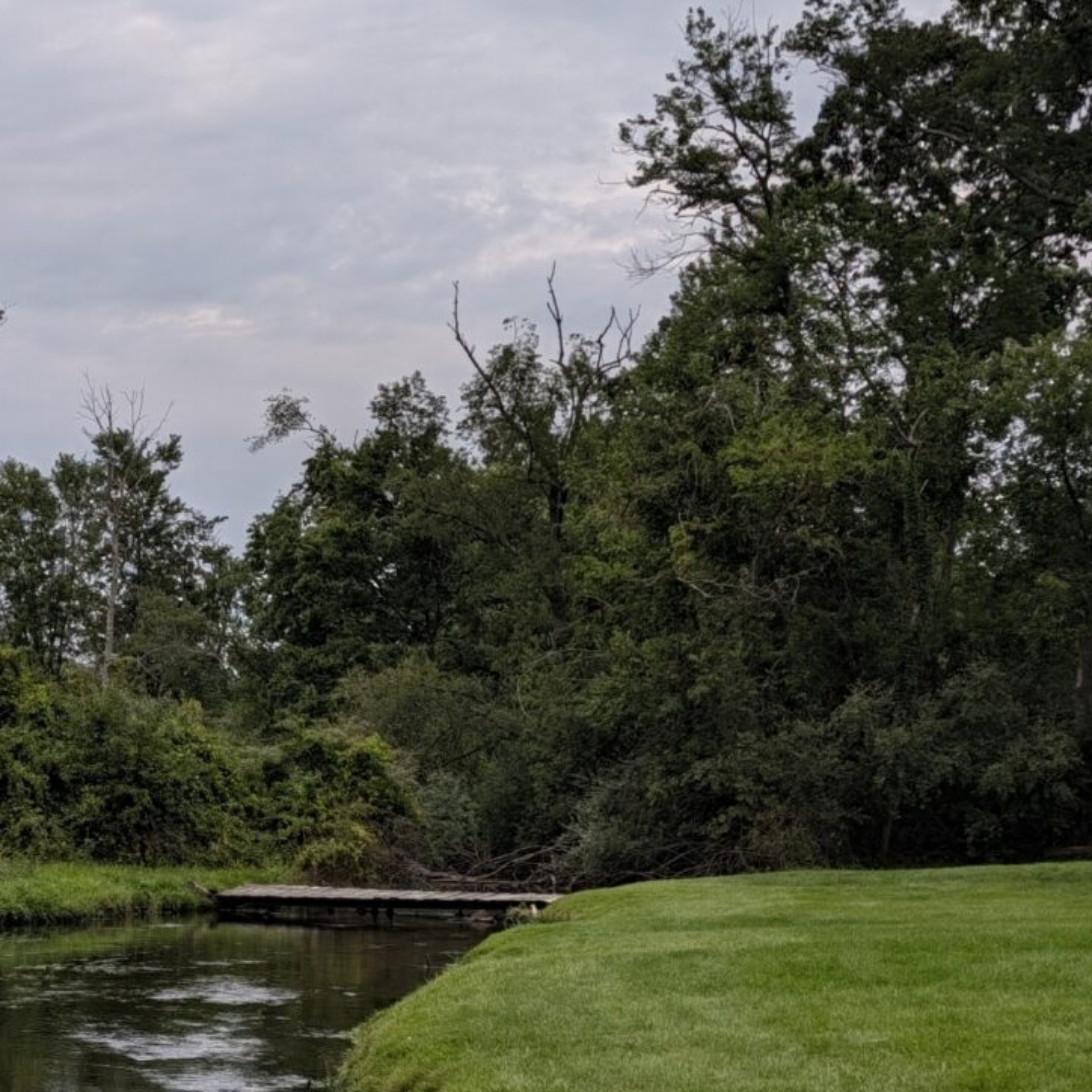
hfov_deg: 22.4
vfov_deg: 22.8
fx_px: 2677
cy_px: 836
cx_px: 86
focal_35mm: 75
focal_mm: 6.9
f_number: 1.68
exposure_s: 1/85
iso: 23
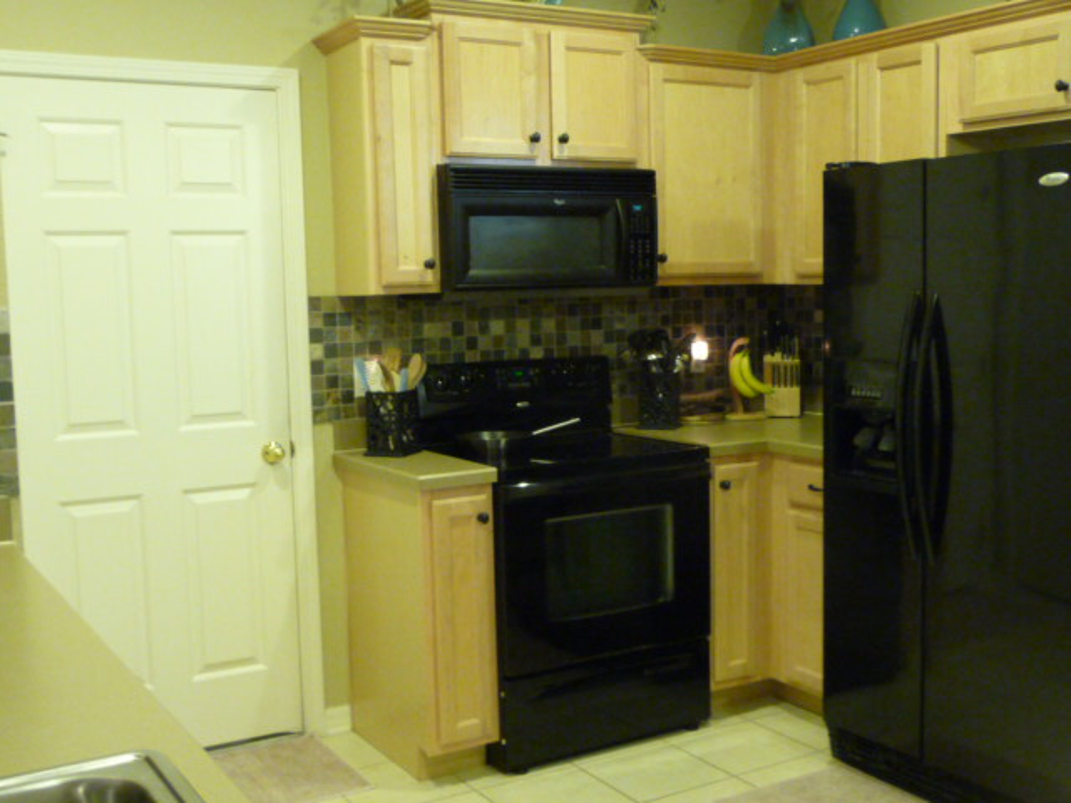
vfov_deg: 36.0
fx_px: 1238
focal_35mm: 40
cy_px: 402
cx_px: 536
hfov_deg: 46.8
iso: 400
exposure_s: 1/8
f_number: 3.3
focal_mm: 4.7
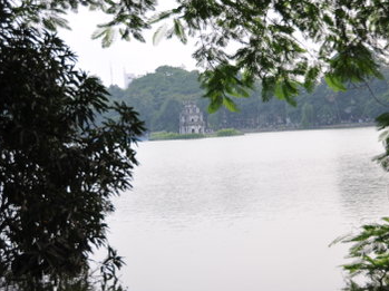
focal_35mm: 86
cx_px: 217
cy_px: 146
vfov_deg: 17.1
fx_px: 965
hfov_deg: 22.8
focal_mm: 52
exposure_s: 1/80
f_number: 4.8
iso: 200
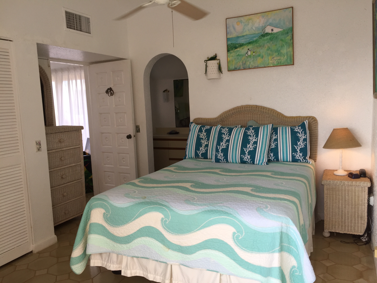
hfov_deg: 61.7
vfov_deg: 48.2
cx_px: 188
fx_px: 316
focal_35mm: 29
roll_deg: +1.3
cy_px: 142
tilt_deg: -6.9
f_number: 2.2
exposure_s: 1/120
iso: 40
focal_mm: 4.15
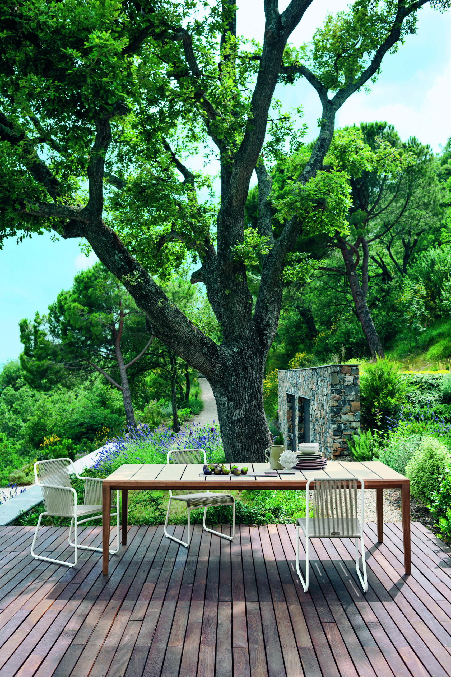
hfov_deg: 37.9
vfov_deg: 54.4
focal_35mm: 35
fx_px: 658
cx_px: 226
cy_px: 338
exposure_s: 1/200
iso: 100
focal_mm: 35
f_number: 6.3
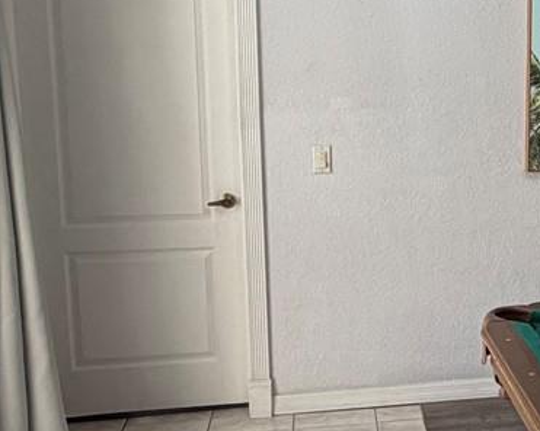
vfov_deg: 25.7
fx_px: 942
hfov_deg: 29.3
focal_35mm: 59
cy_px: 188
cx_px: 571
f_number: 2.2
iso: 200
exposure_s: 1/120
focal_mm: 2.22
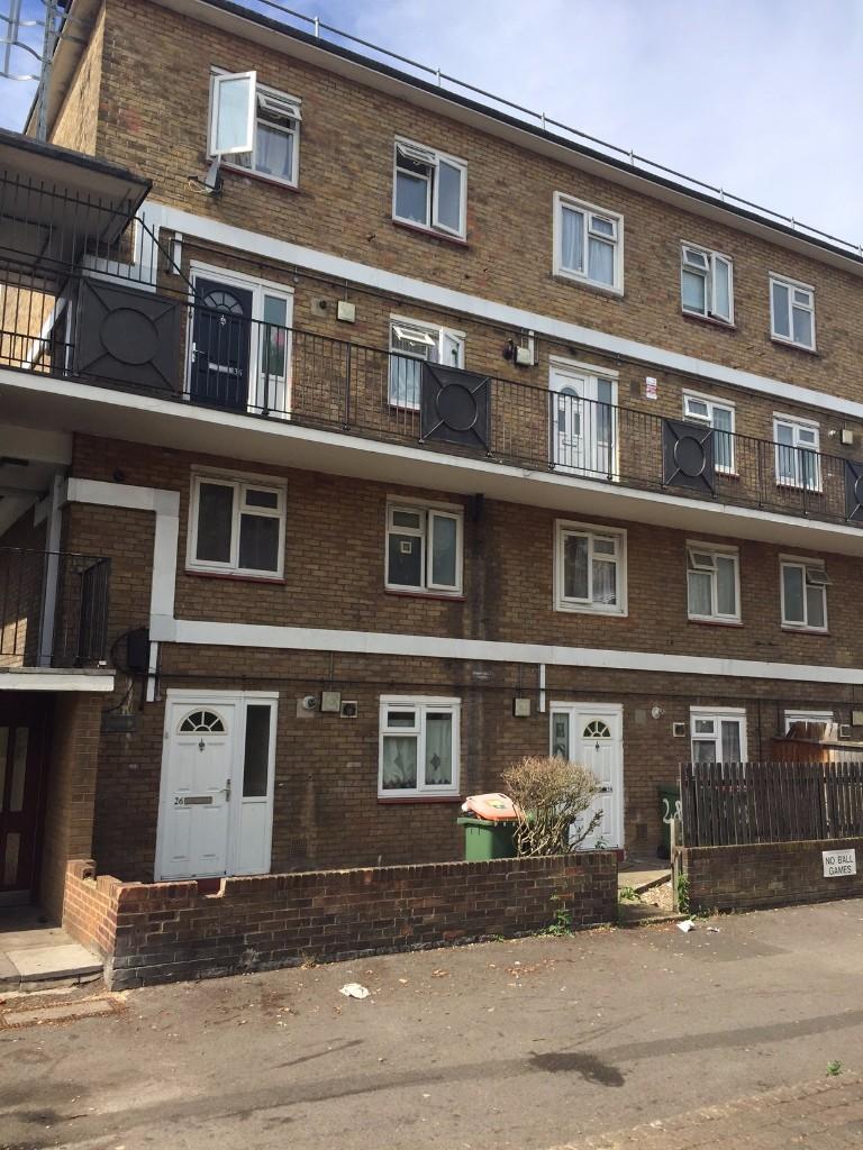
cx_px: 432
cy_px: 575
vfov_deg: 61.7
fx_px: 964
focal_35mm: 29
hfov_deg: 48.2
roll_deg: -0.9
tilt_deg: +8.2
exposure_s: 1/1412
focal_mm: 4.15
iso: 32
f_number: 2.2
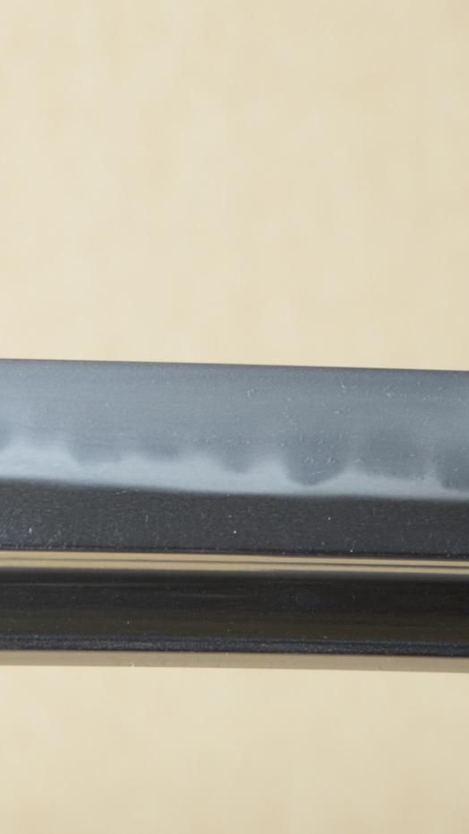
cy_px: 417
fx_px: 6284
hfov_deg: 4.3
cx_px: 146
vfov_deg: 7.6
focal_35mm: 284
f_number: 11
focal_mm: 120
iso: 400
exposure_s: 1/1.6
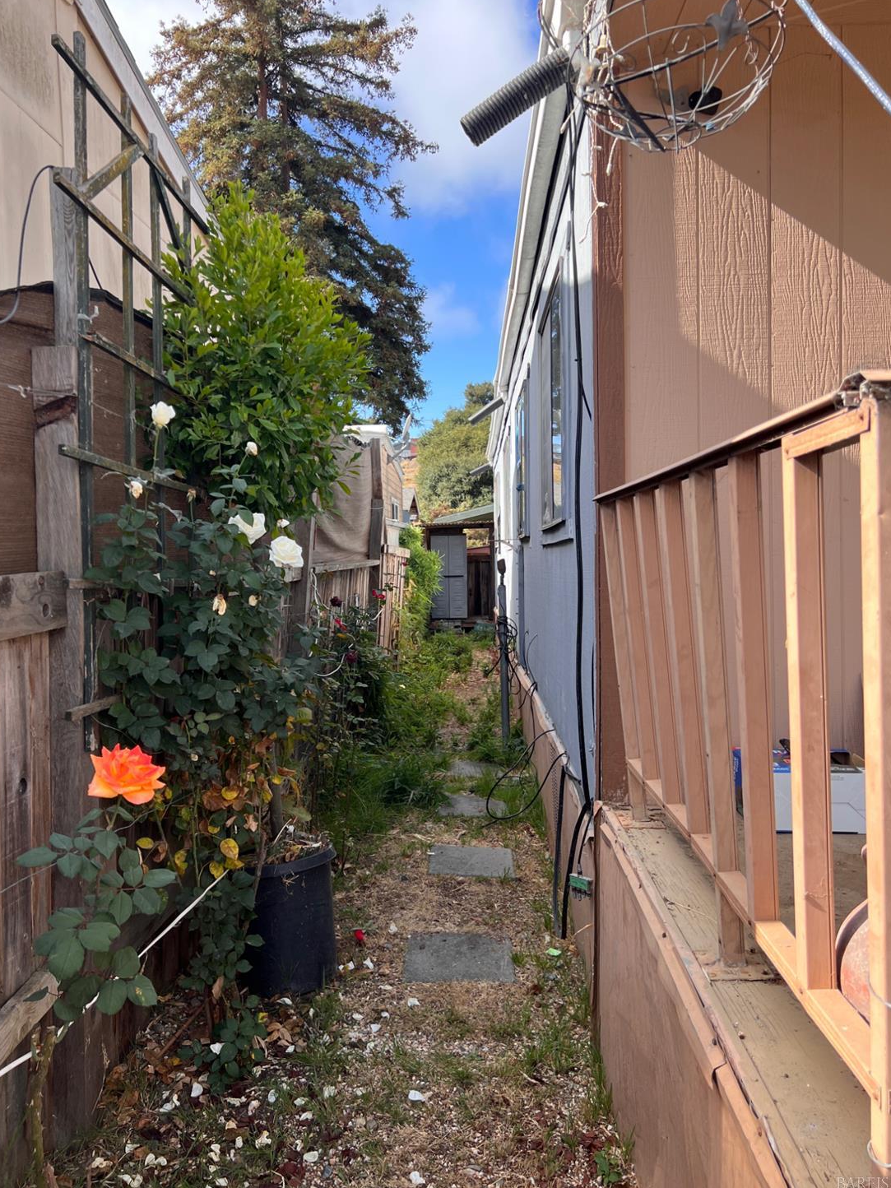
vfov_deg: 65.3
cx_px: 441
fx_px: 927
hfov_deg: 51.4
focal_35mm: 27
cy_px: 596
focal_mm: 5.7
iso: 50
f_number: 1.5
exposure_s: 1/887
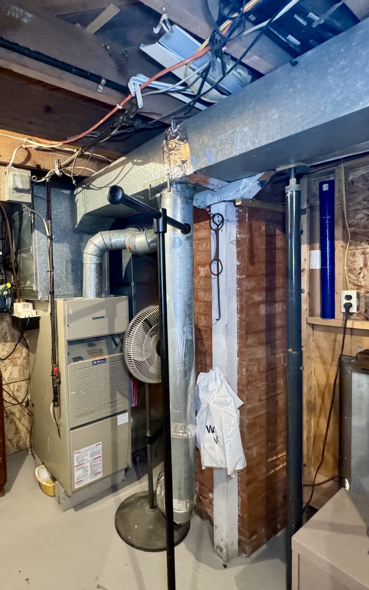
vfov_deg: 85.1
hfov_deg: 58.5
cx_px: 128
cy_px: 293
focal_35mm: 20
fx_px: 322
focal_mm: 2.22
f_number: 2.2
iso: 800
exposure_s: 1/60
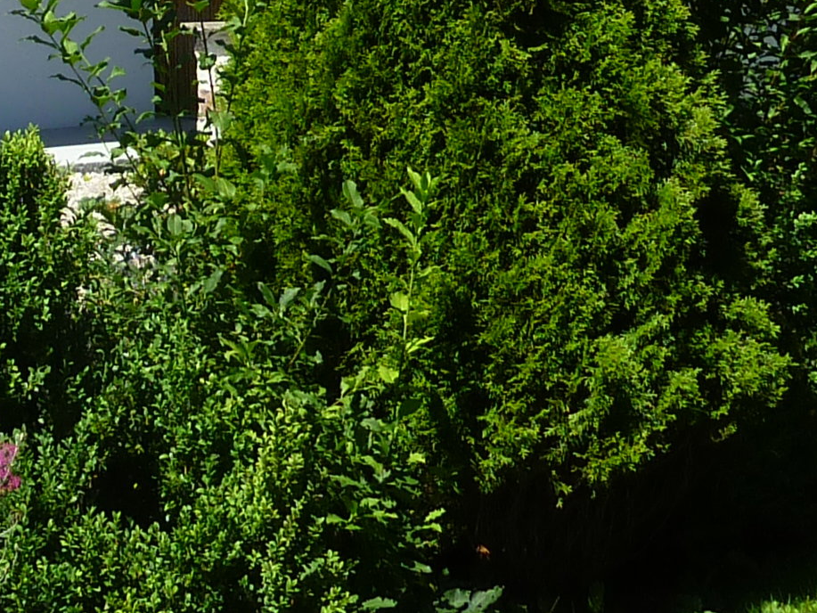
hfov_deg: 17.7
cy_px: -465
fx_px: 2573
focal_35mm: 109
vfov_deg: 12.5
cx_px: 36
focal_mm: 4.5
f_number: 3.3
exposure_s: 1/640
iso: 80
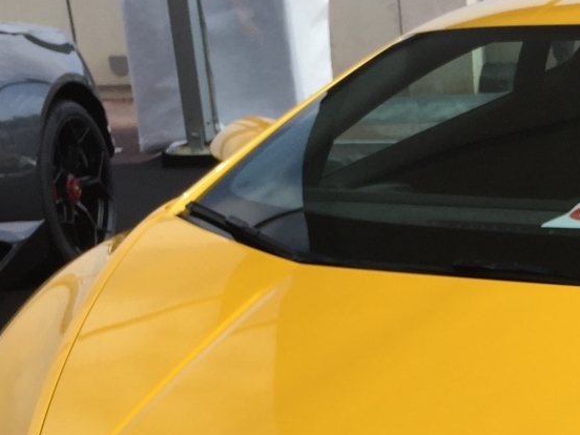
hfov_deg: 22.5
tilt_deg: -22.6
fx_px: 1407
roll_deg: +1.5
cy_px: 472
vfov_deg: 17.0
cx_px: 569
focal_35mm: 84
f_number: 2.2
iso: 32
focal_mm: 4.15
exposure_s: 1/989
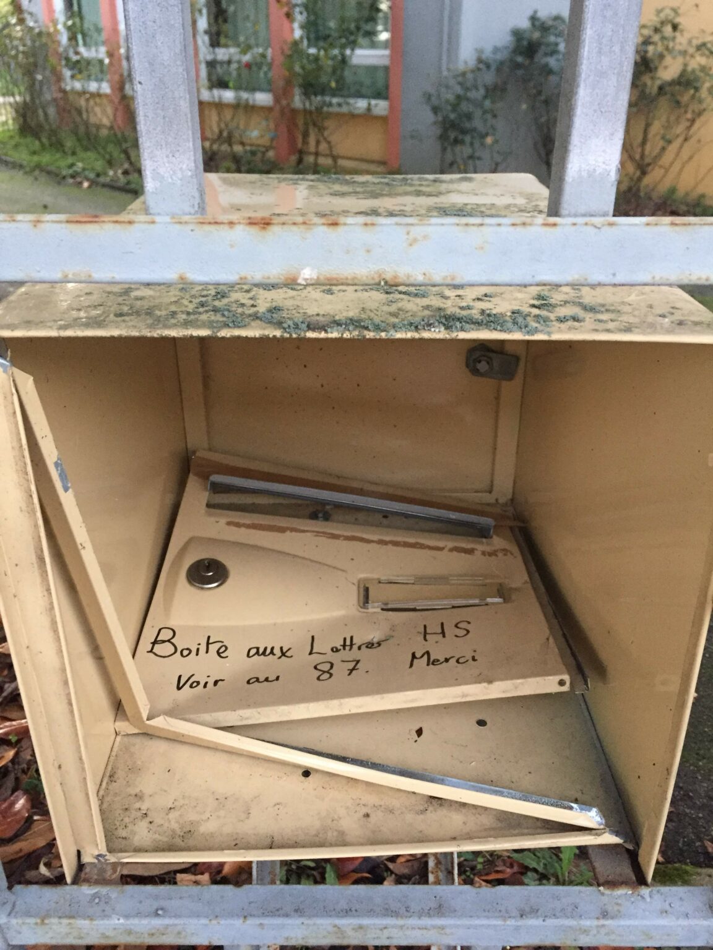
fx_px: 796
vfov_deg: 61.7
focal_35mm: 29
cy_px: 475
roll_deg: +0.2
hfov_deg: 48.2
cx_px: 356
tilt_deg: -28.3
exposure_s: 1/33
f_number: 2.2
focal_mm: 4.15
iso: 250
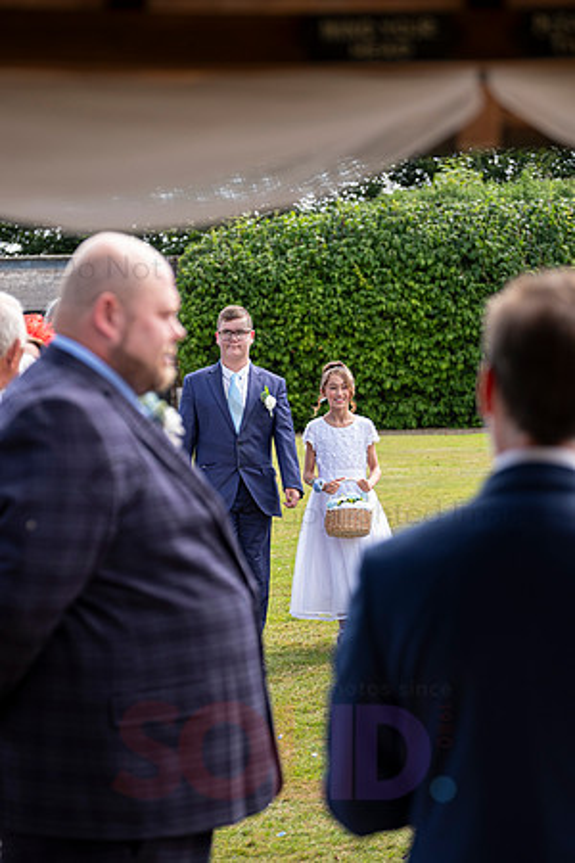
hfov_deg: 13.3
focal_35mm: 103
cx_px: 288
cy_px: 432
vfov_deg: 19.8
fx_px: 2468
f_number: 3.2
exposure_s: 1/640
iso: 200
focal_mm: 68.7
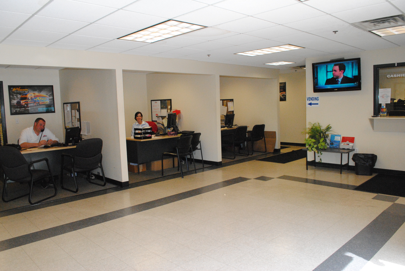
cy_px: 136
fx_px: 304
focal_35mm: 27
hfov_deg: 67.3
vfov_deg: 48.0
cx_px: 202
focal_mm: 18
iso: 1400
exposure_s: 1/200
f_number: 7.1
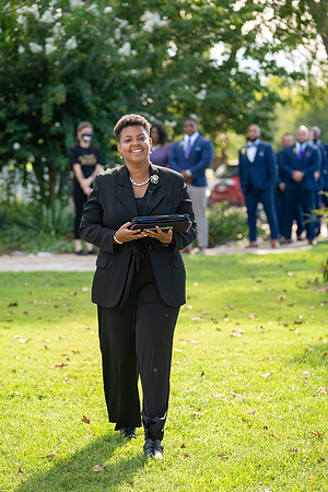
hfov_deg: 10.9
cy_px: 246
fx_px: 1722
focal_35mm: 126
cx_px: 164
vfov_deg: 16.3
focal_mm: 126
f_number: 4
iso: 100
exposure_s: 1/200
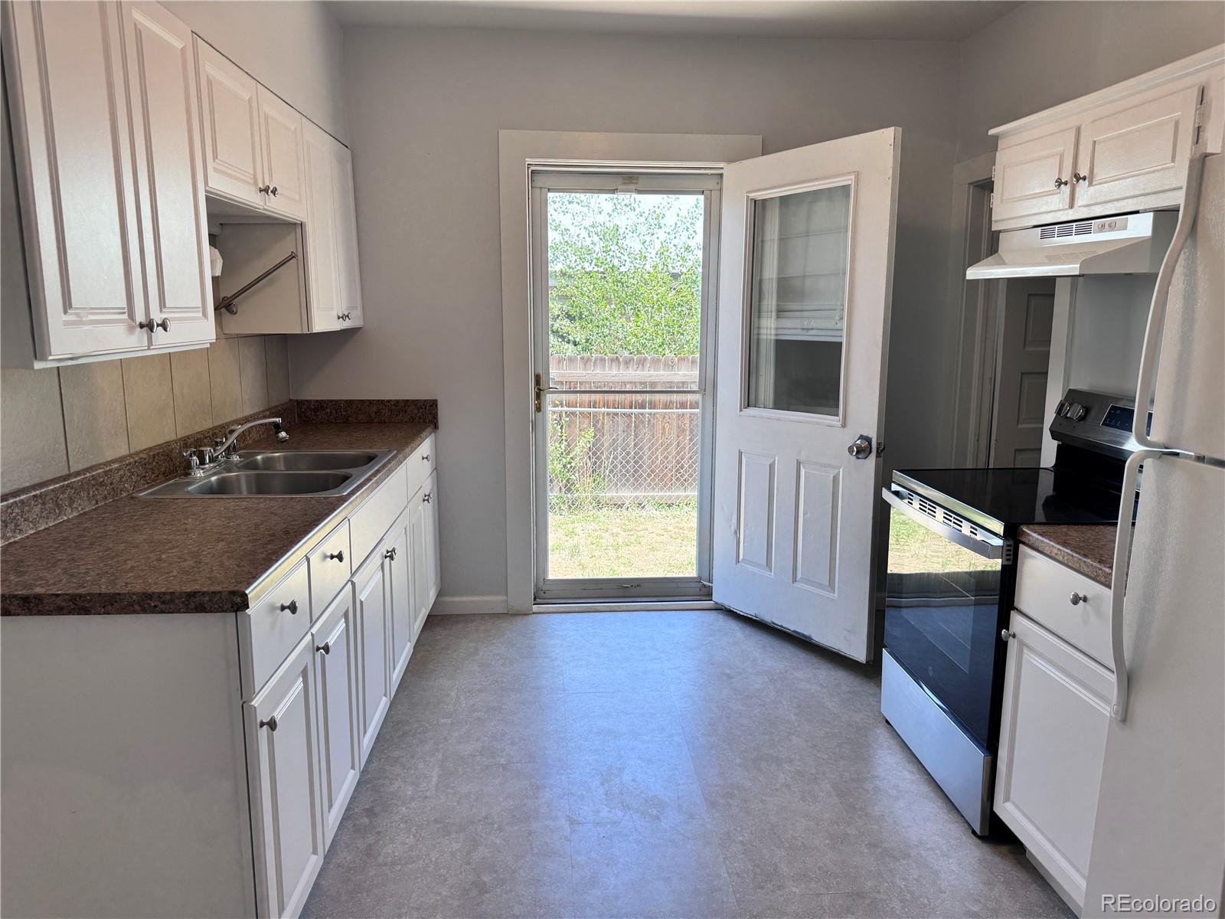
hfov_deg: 71.6
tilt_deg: -11.0
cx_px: 612
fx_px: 849
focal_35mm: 24
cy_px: 460
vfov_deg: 56.8
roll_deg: -0.6
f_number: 1.78
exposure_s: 1/244
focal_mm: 6.76
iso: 64
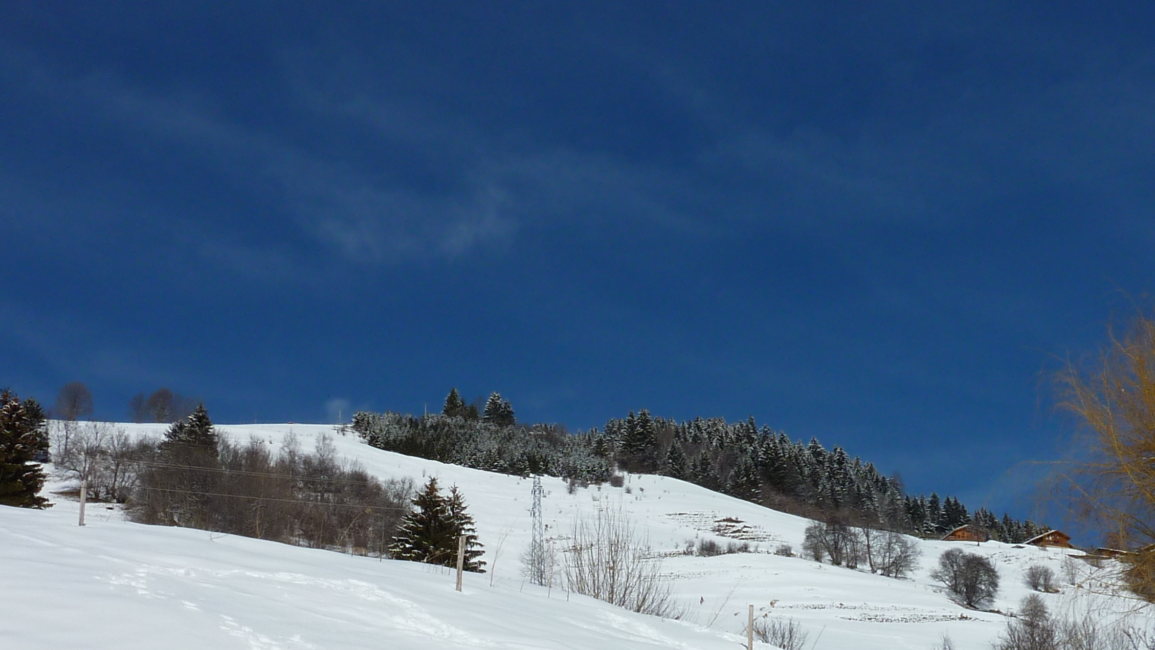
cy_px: 577
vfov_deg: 26.3
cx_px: 599
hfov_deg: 46.4
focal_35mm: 44
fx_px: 1348
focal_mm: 4.1
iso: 80
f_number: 5.6
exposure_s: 1/1000
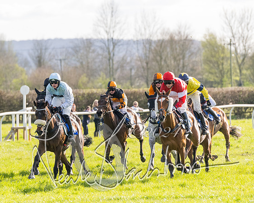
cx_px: 71
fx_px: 3053
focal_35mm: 406
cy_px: 85
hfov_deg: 4.8
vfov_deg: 3.8
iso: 400
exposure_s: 1/1600
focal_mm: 200
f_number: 4
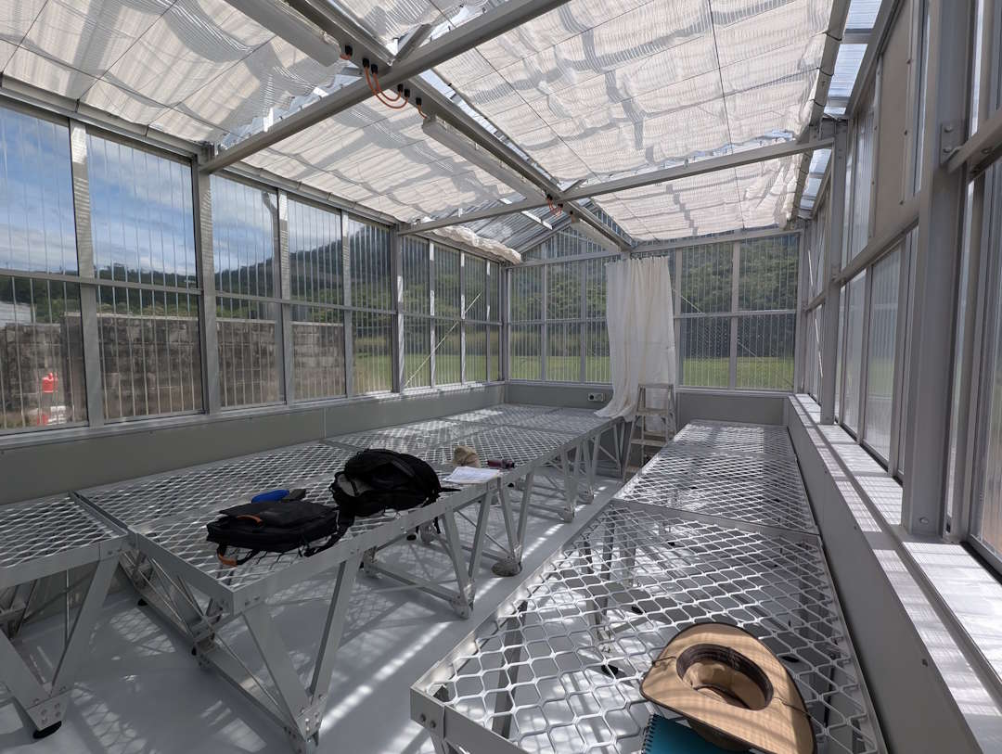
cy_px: 377
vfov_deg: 90.1
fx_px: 377
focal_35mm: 13
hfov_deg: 106.1
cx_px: 501
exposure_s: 1/1842
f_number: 2.2
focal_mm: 1.95
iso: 46
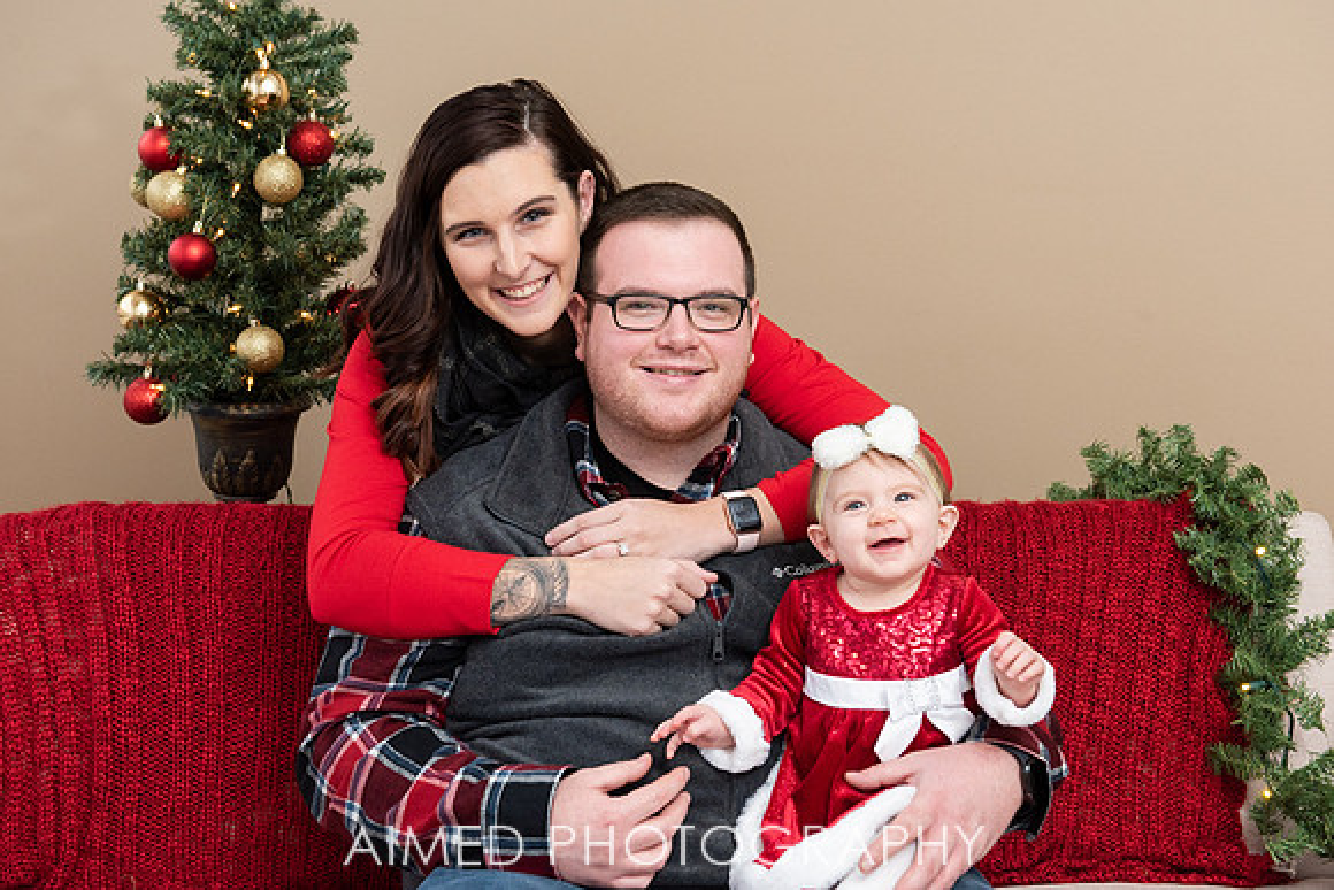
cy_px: 432
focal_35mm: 60
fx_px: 2232
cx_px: 686
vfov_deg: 22.6
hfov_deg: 33.3
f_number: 5.6
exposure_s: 1/200
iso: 1250
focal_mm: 58
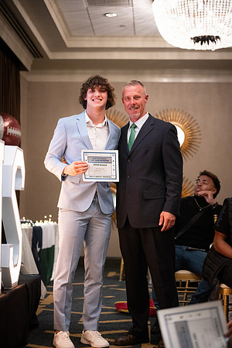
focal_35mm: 70
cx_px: 116
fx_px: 677
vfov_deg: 28.8
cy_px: 174
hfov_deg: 19.5
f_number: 2.8
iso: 12800
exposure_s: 1/320
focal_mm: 70
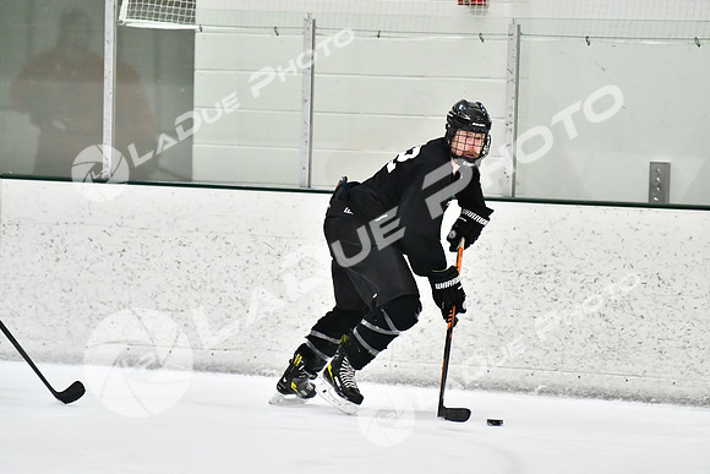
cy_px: 237
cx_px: 355
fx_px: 5622
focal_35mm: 285
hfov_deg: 7.2
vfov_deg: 4.8
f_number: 2.8
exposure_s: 1/1600
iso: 6400
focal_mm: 190
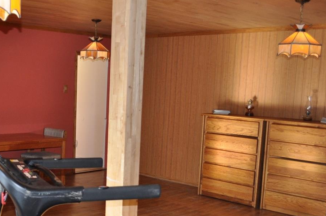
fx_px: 479
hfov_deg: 36.3
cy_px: 149
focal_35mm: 53
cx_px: 65
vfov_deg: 25.3
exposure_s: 1/125
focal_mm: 20
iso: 500
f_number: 3.8
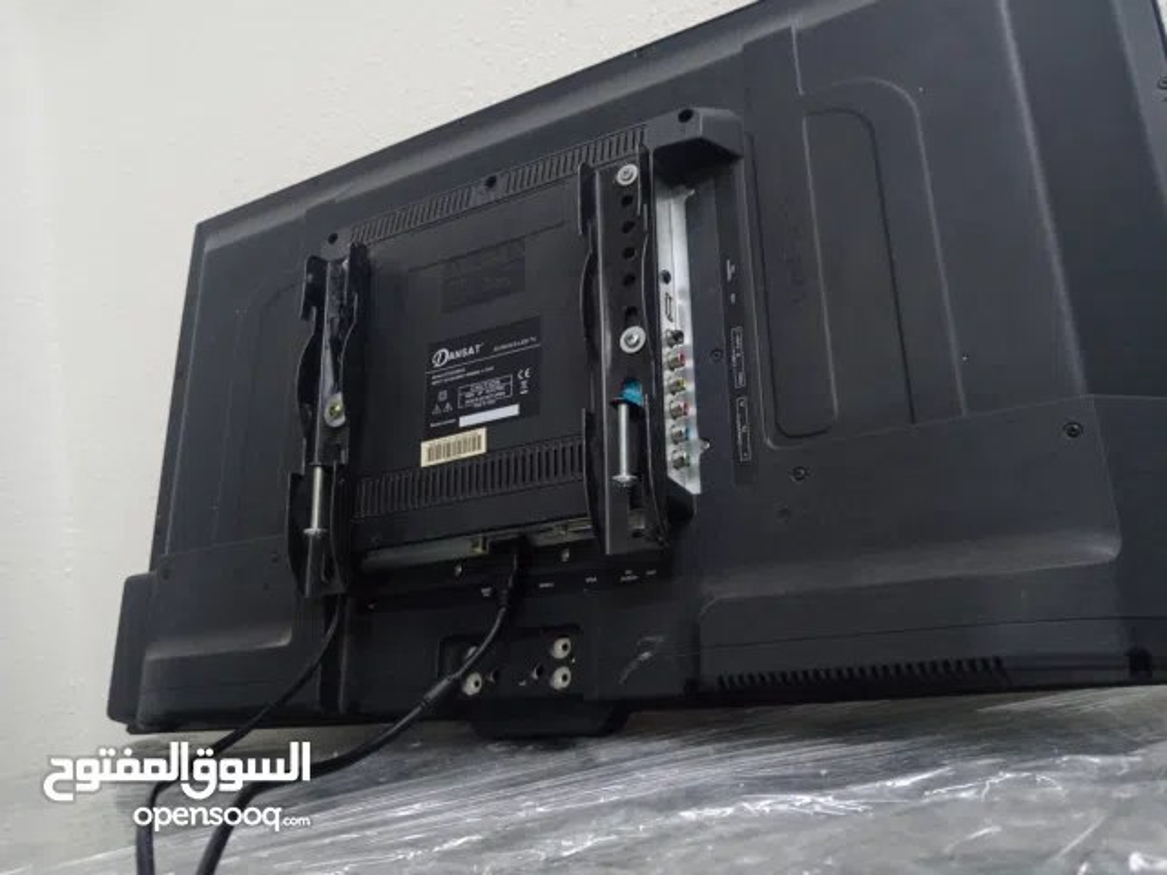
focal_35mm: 28
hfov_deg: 63.4
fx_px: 944
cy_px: 438
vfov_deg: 49.7
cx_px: 584
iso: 1241
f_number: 1.9
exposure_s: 1/30
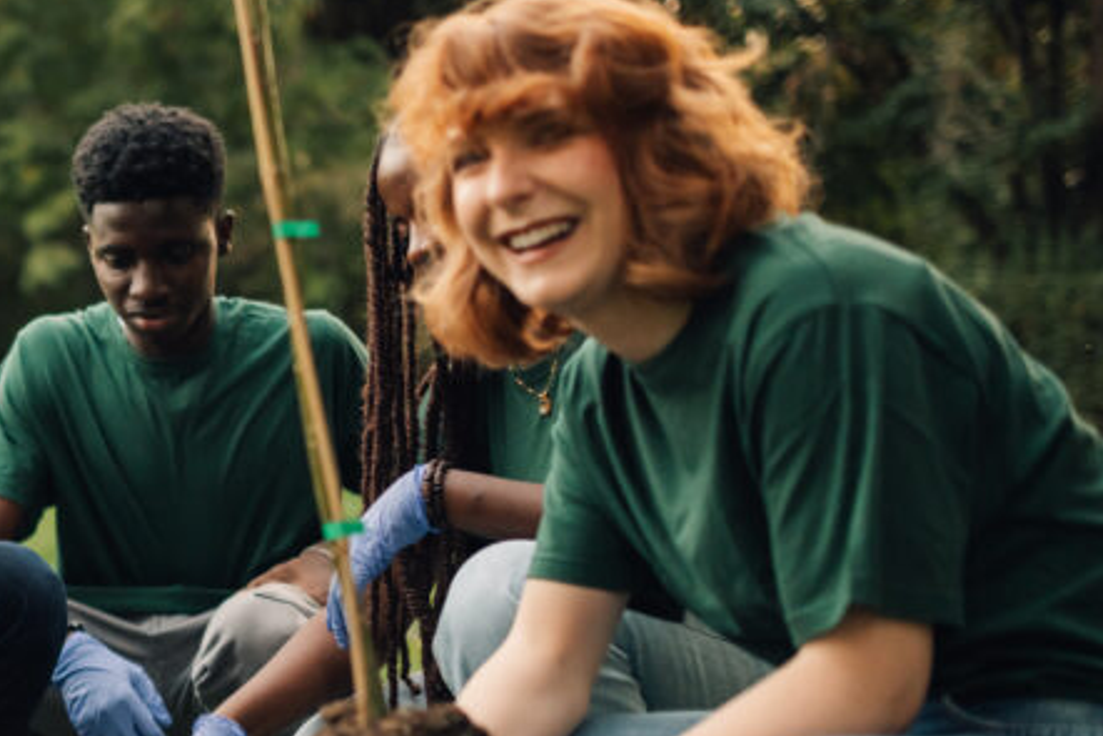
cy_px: 558
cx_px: -172
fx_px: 2482
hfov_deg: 23.2
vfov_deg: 16.8
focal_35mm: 81
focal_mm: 35
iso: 800
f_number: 1.4
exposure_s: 1/640
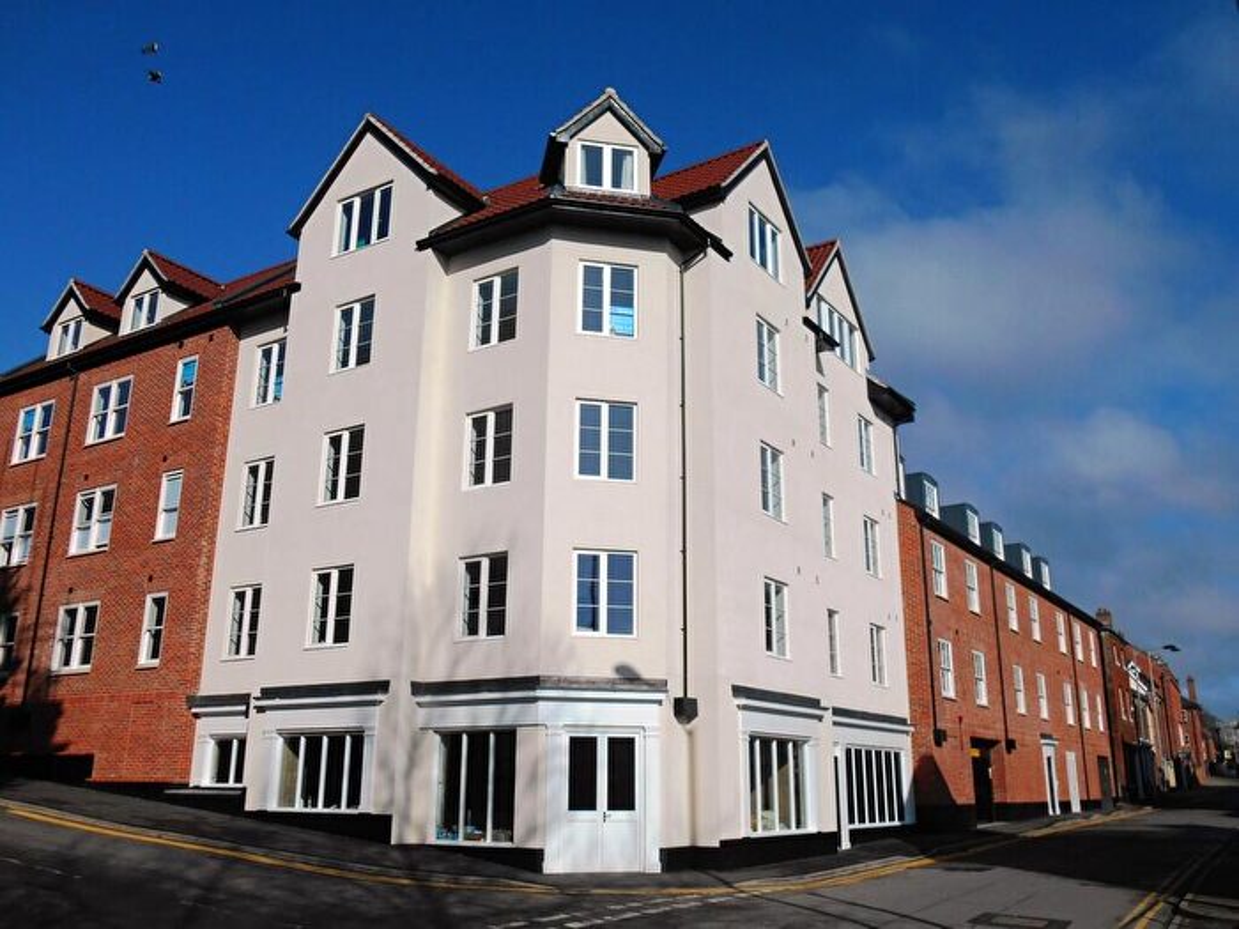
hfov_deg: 58.4
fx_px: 1110
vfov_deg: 45.4
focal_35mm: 31
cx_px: 620
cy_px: 464
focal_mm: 5.5
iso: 80
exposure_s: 1/320
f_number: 11.4
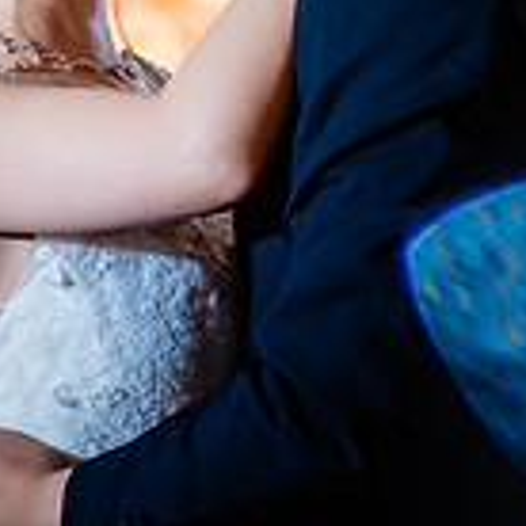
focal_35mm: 389
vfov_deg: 4.5
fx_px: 6687
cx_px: 176
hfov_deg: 4.5
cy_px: 60
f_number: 2
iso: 640
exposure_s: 1/200
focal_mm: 56
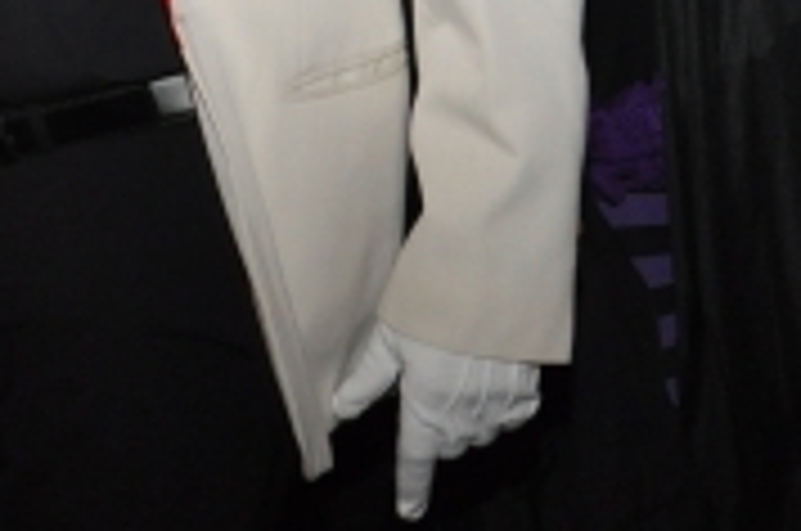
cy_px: -623
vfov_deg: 8.0
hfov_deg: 12.7
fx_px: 3598
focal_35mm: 162
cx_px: 468
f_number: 5.6
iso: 800
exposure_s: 1/60
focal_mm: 24
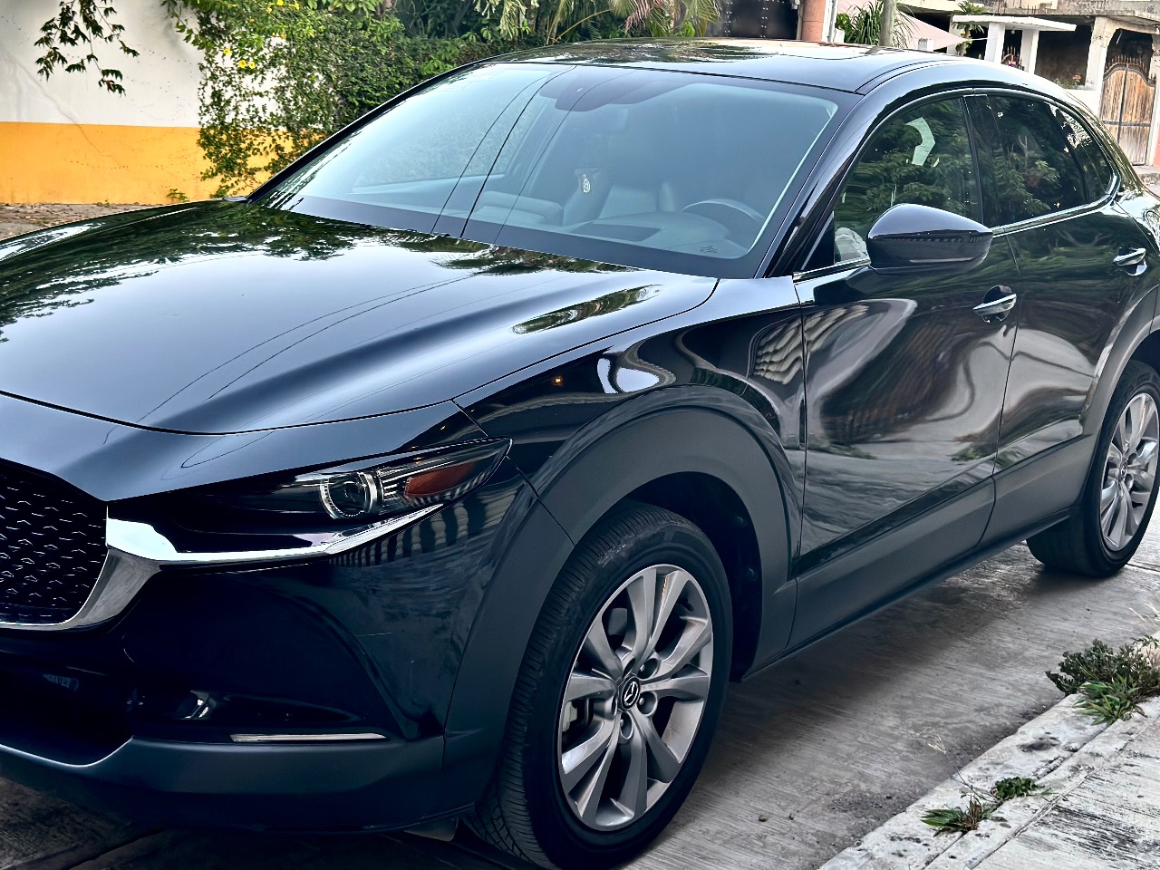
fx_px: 1609
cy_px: 435
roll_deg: -3.7
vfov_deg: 30.3
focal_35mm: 48
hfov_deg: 39.7
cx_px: 580
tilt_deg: -11.9
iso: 125
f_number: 1.78
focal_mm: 6.86
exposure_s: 1/60
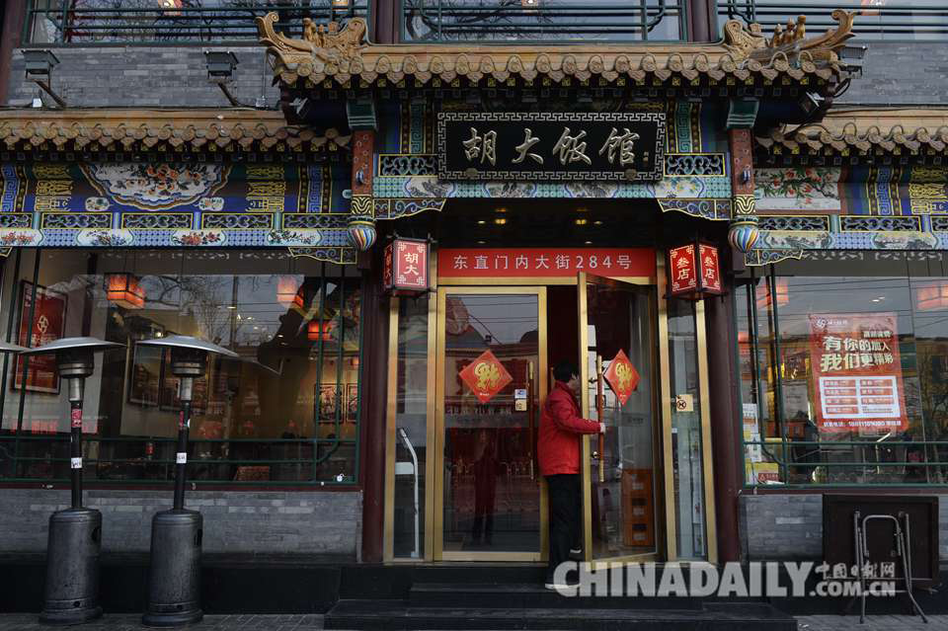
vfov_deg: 44.9
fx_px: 763
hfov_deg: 63.7
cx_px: 474
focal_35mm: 29
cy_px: 316
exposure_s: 1/250
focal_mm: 29
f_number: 5
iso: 320
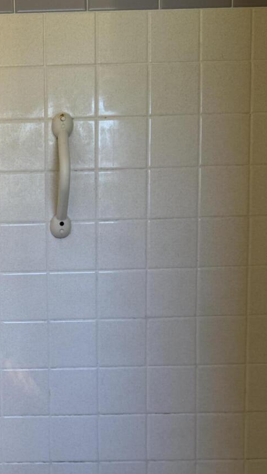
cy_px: 329
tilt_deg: -7.4
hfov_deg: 19.0
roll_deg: +0.6
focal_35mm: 61
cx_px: -24
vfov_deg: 33.9
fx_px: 768
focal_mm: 6.76
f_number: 1.78
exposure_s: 1/120
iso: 80
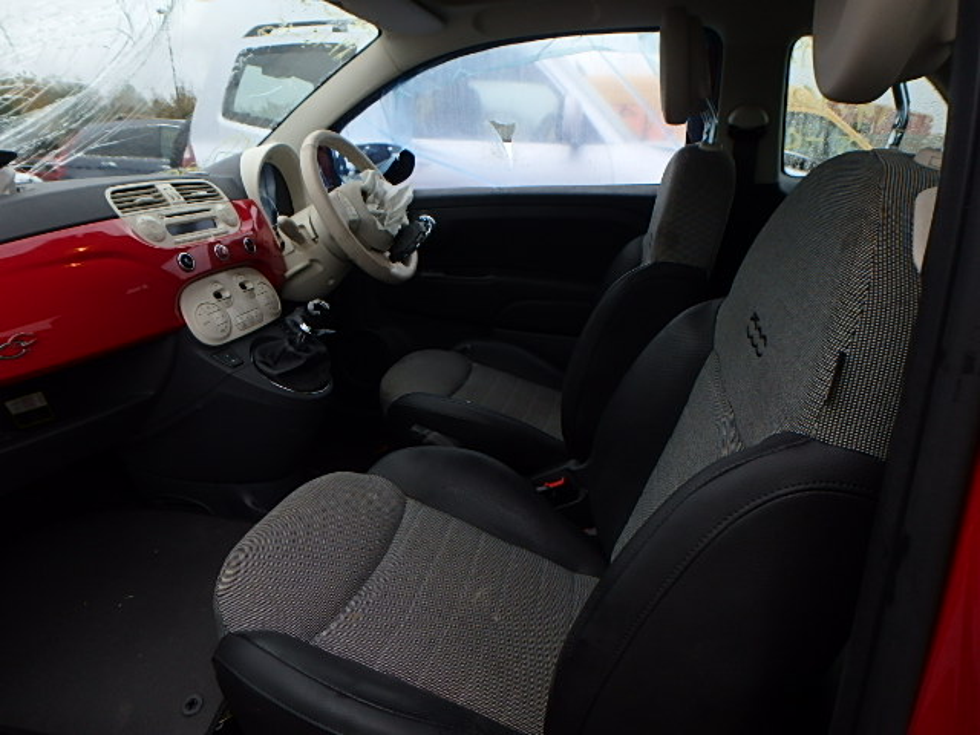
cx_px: 490
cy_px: 368
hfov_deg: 79.0
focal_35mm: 21
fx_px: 595
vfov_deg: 63.4
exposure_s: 1/160
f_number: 3.5
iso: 125
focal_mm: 3.7
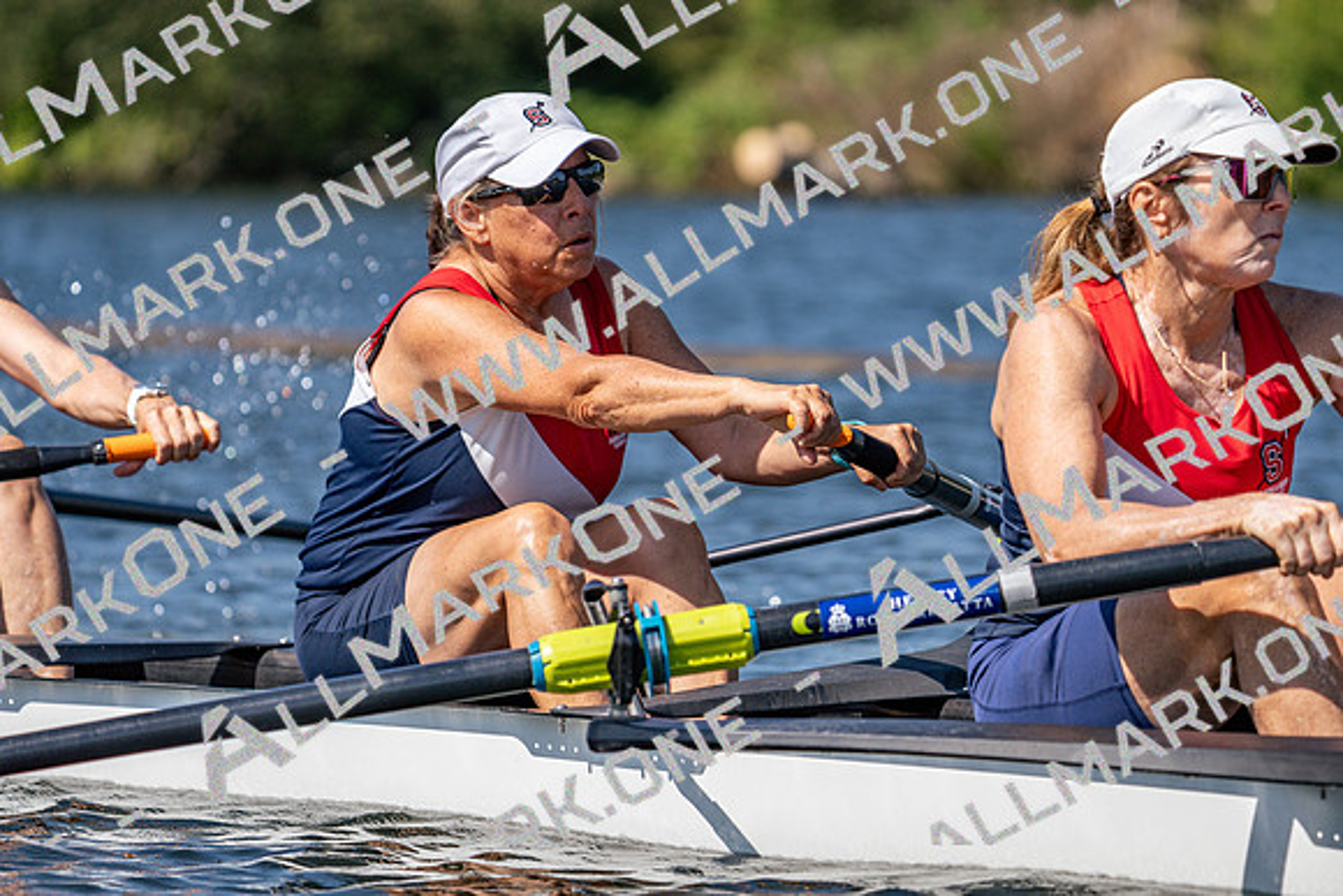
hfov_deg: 7.0
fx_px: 10933
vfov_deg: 4.7
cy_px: 448
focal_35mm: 293
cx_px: 672
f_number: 5.6
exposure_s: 1/2000
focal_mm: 293
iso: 200
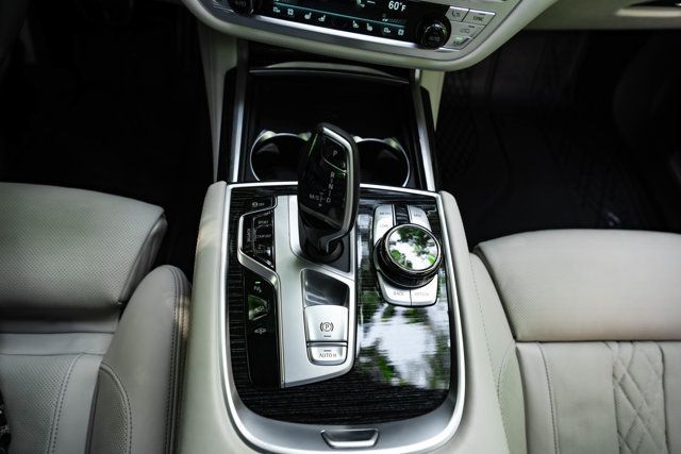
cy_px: 227
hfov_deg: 73.7
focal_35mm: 24
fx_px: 454
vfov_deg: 53.2
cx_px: 340
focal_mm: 24
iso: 800
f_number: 4.5
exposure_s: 1/250
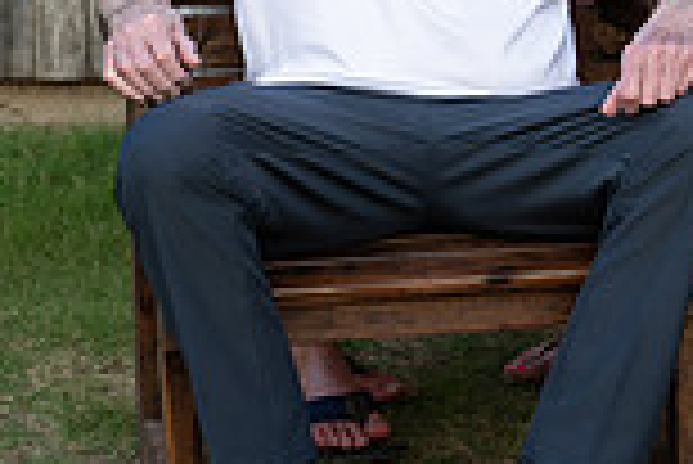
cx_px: 790
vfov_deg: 6.6
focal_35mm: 207
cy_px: -173
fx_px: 3988
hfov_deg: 9.8
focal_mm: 50
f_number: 2.8
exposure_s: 1/500
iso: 200
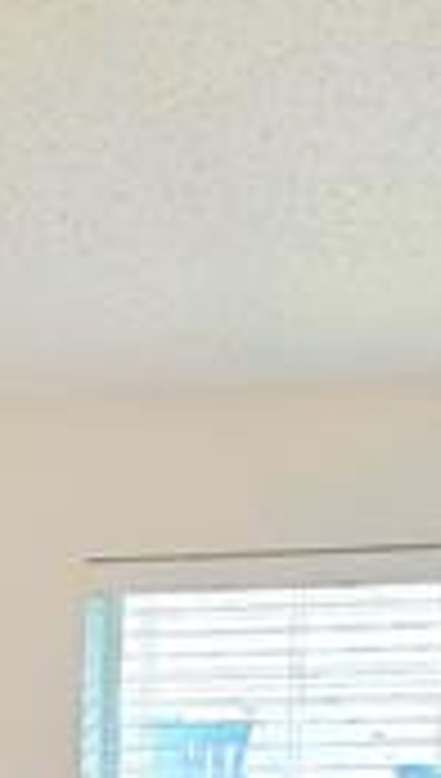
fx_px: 3060
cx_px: -40
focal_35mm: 148
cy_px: 1408
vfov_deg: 13.1
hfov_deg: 8.2
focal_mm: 6.3
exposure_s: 1/120
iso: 125
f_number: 1.7
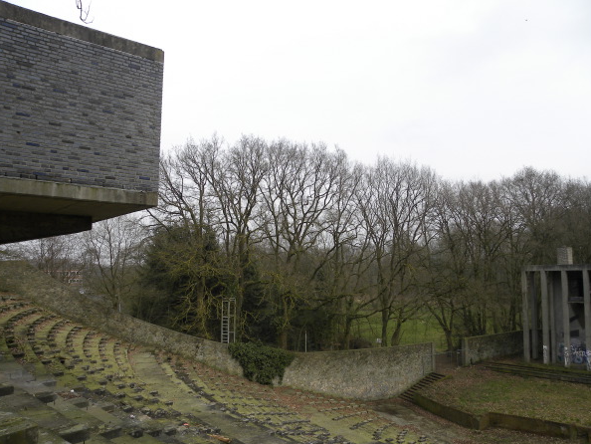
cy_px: 230
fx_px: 478
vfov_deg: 49.8
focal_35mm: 28
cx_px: 293
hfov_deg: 63.4
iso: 64
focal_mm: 4.6
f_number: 3.2
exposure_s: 1/580
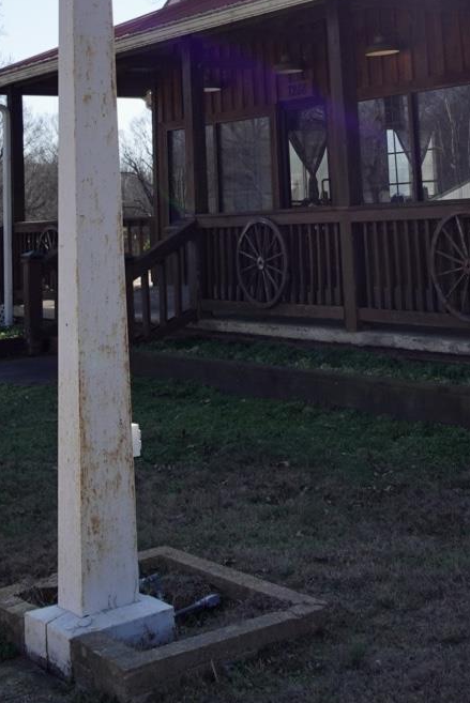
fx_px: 1154
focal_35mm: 59
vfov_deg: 31.4
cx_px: 284
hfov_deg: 23.0
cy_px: 1
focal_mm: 9.4
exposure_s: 1/320
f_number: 2.5
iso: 125
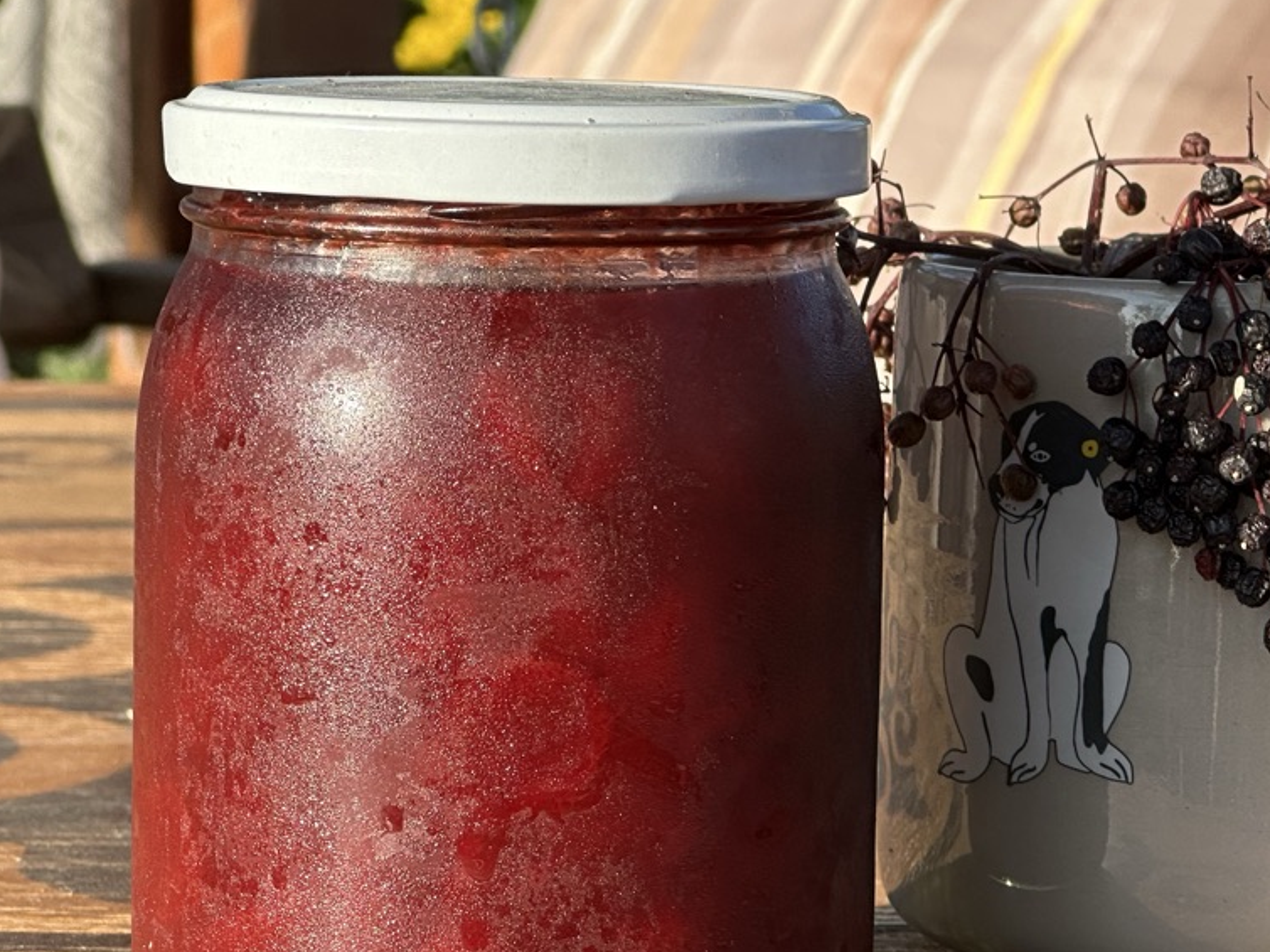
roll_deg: -1.6
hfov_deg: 13.8
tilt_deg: -6.4
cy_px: 470
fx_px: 5245
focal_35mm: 143
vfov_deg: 10.4
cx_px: 738
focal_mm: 9
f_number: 2.8
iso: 32
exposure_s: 1/305
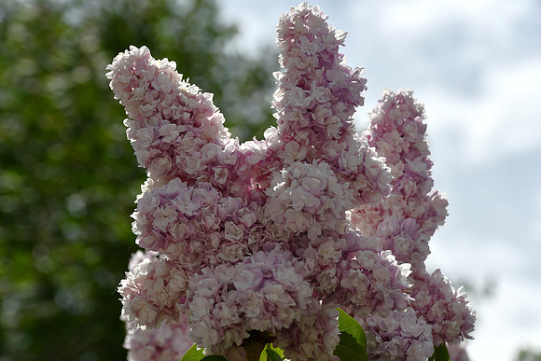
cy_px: 180
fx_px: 2255
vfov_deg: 9.2
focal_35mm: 150
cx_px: 270
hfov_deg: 13.7
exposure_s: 1/640
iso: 100
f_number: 9
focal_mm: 100
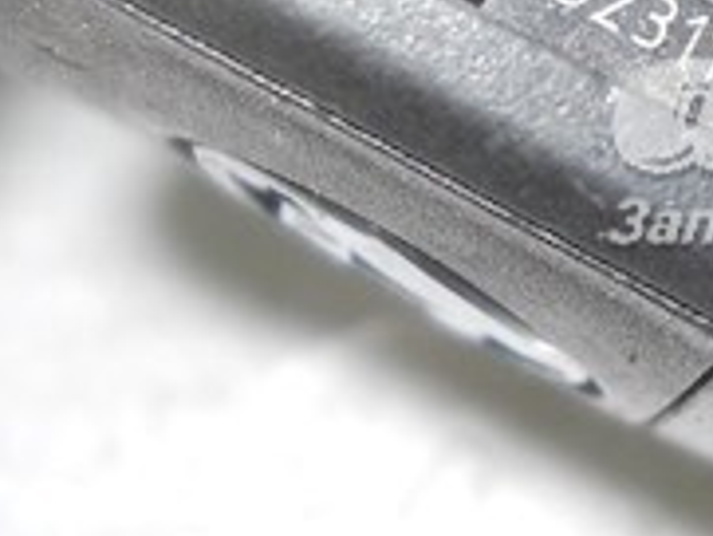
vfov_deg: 10.2
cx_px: 1060
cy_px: 110
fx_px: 2989
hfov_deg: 12.9
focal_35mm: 145
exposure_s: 1/30
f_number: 5.5
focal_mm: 6.72
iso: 80
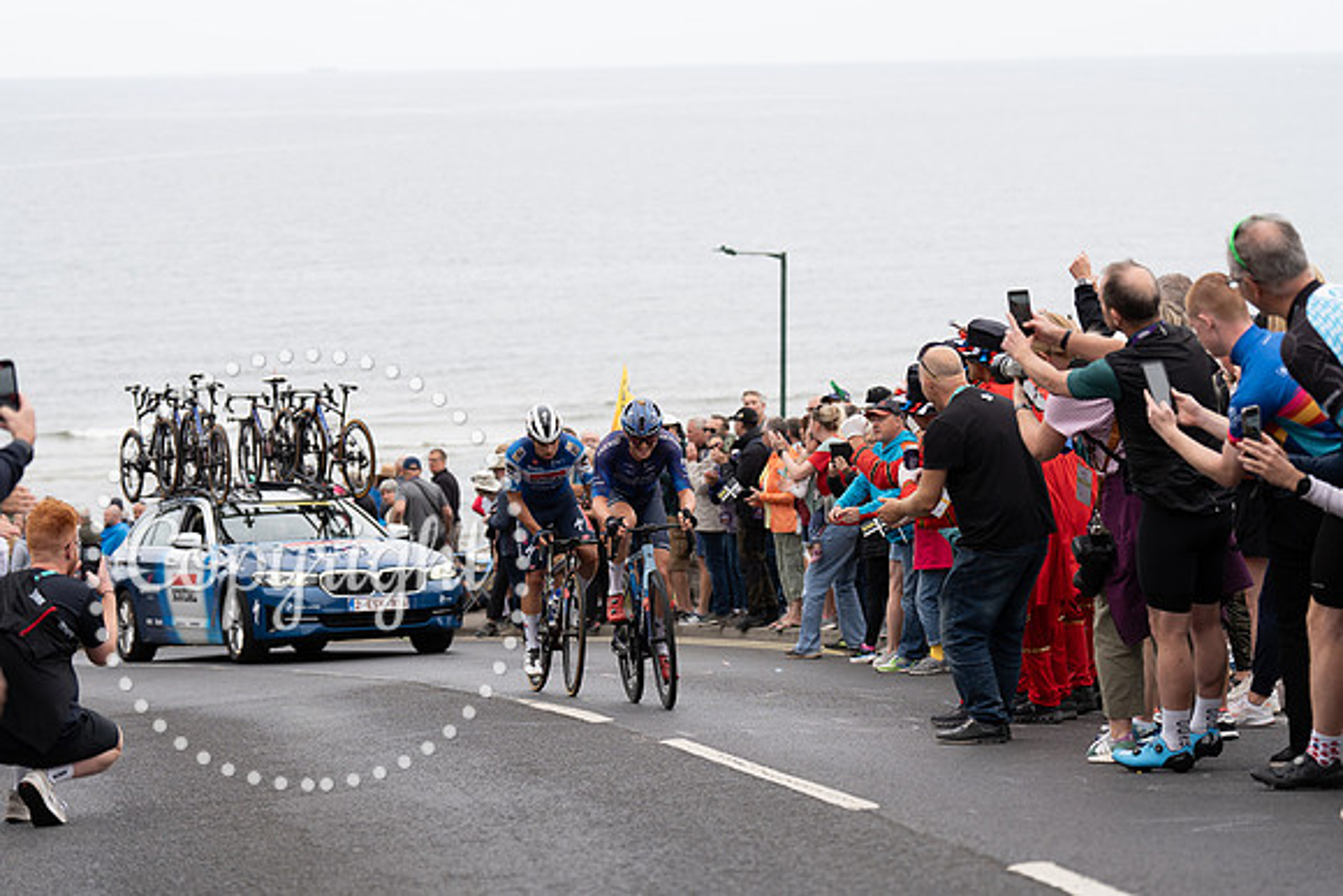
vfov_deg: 15.4
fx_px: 3321
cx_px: 672
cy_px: 448
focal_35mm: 89
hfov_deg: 22.9
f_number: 3.5
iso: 320
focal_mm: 89
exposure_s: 1/1000
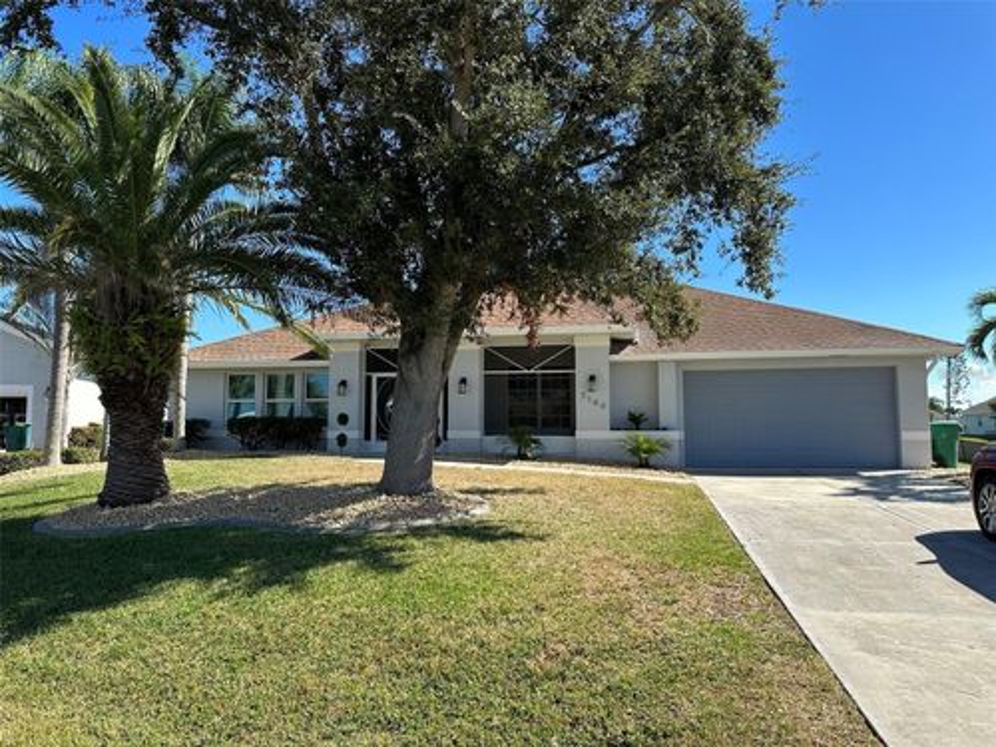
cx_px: 498
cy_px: 374
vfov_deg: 56.8
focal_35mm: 24
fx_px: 691
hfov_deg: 71.6
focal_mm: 6.86
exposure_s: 1/2967
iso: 80
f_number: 1.78
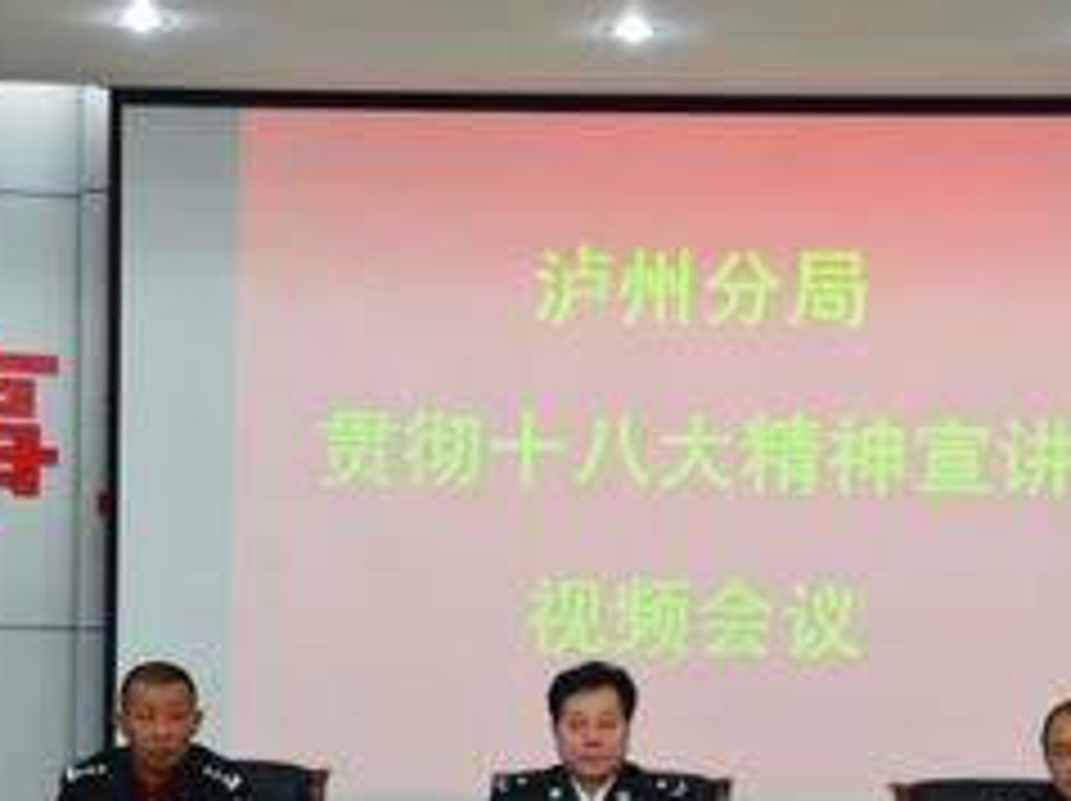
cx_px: 554
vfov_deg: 13.5
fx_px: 3369
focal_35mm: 109
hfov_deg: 18.1
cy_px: 704
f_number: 5.6
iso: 200
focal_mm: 36
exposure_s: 1/8
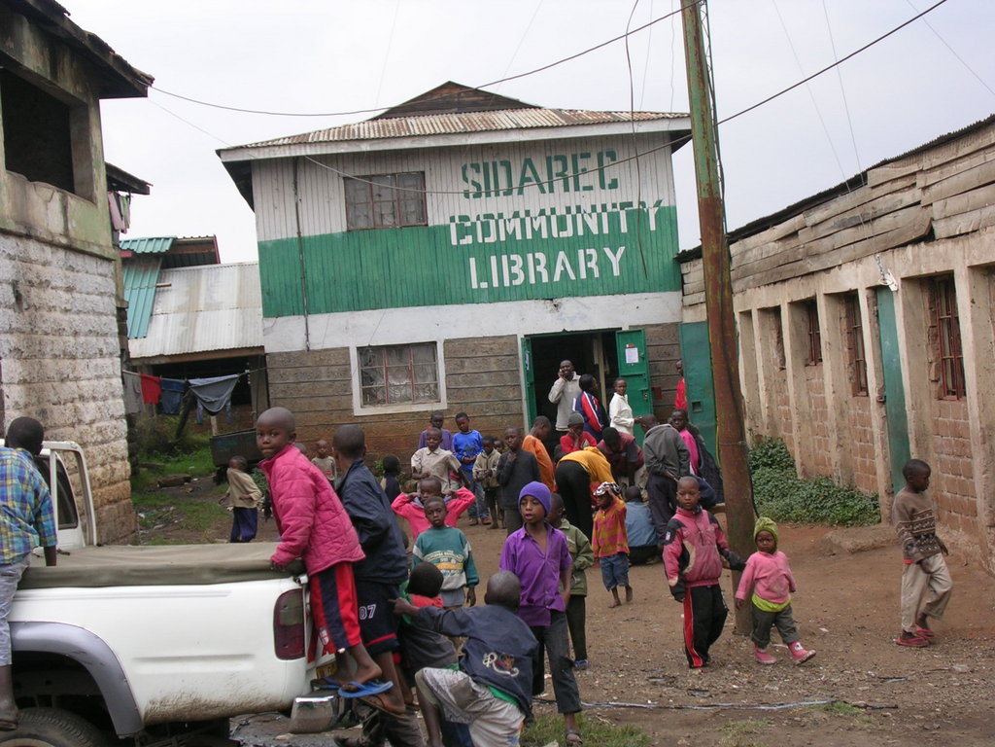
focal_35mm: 67
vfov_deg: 21.9
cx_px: 498
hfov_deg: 29.0
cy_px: 374
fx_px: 1926
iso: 50
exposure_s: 1/182
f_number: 3.6
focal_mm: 10.2
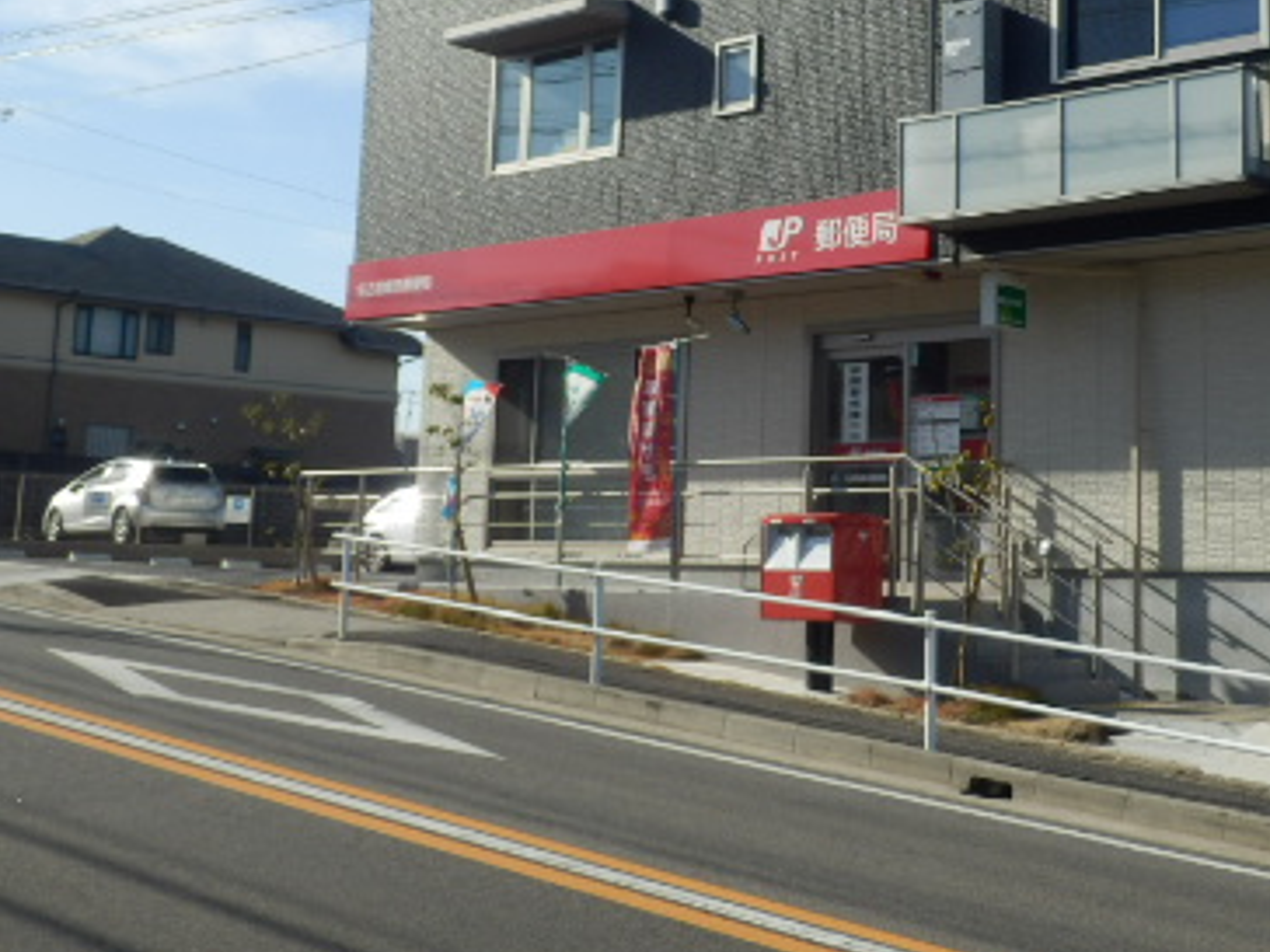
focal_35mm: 65
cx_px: 834
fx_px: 2385
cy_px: 195
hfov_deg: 29.6
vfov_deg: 22.3
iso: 80
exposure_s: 1/800
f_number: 3.9
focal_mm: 6.6
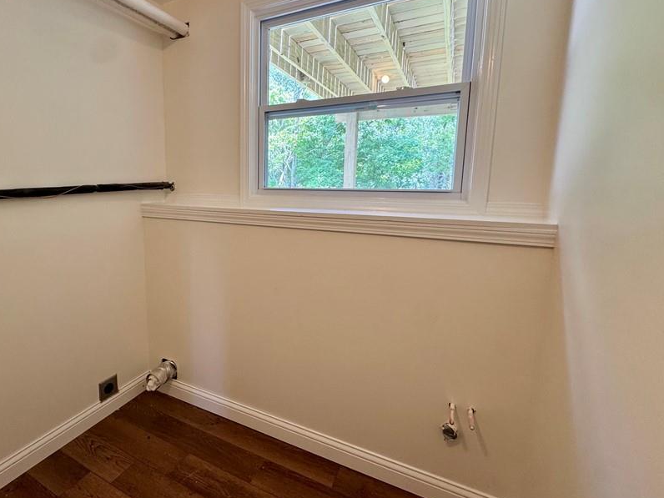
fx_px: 345
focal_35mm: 18
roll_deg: -0.3
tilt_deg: -8.5
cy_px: 229
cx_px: 257
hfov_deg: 86.3
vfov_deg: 71.5
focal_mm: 2.22
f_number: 2.2
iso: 160
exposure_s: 1/120
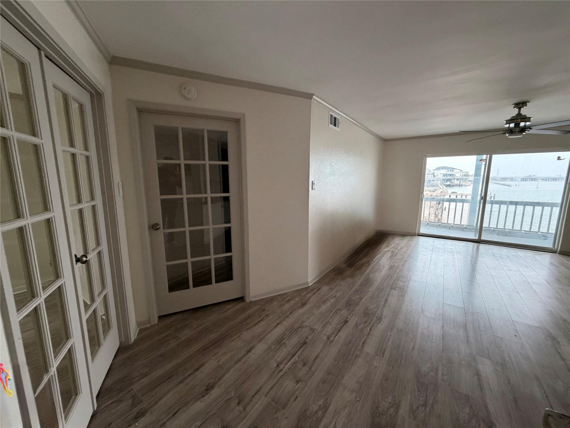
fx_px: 231
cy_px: 214
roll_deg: +0.5
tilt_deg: -9.0
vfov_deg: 85.7
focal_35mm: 14
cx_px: 285
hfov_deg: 102.1
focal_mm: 2.22
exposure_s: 1/60
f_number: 2.2
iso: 320
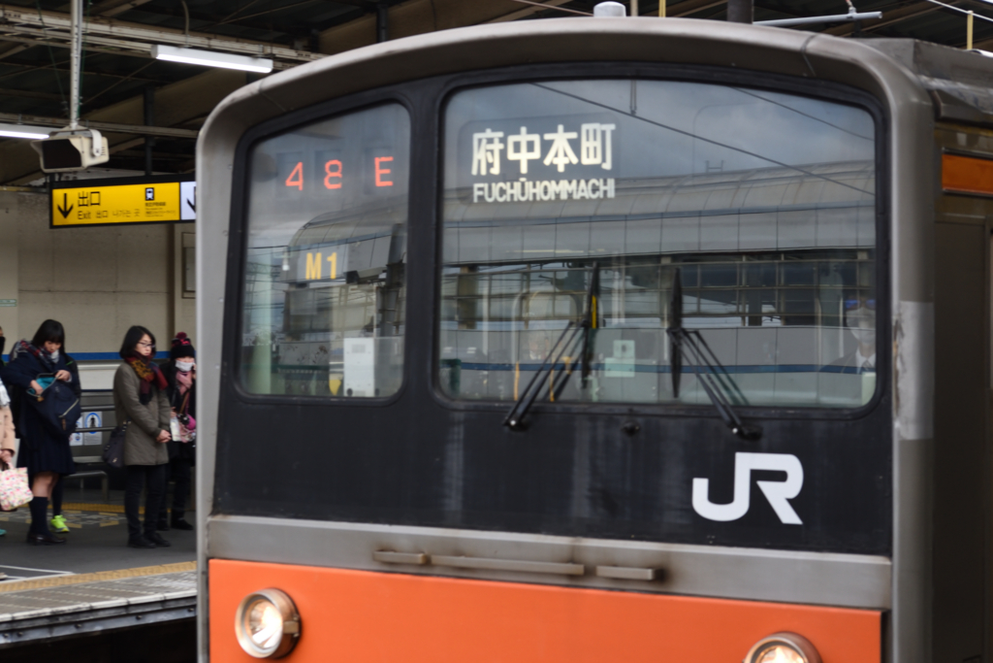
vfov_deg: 16.6
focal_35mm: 82
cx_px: 496
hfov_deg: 24.6
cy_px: 332
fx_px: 2276
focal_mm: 55
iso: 320
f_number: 5.6
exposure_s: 1/60
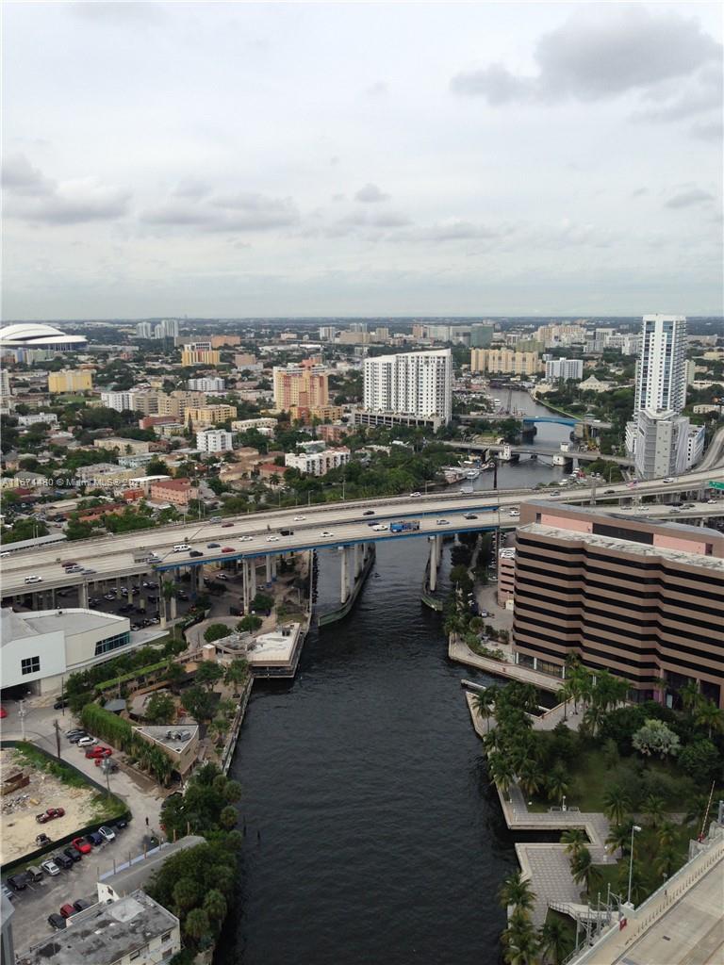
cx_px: 362
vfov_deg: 55.4
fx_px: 920
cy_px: 482
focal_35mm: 33
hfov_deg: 42.9
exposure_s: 1/1323
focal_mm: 4.12
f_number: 2.4
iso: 50
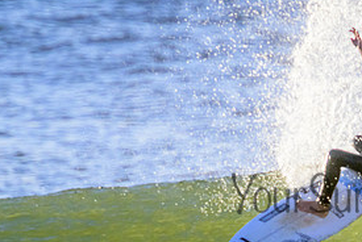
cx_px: 361
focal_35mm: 2312
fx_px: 23273
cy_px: 266
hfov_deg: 0.9
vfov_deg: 0.6
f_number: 11
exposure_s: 1/1000
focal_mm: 800
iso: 1250
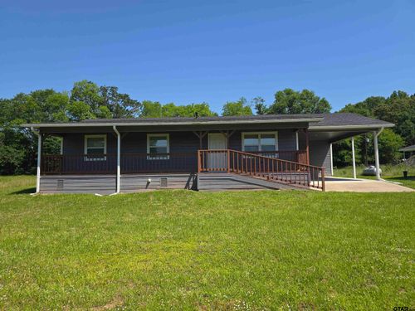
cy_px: 156
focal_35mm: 23
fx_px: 276
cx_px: 208
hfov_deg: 73.9
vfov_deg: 58.9
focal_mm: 6.3
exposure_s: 1/823
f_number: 1.7
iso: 12
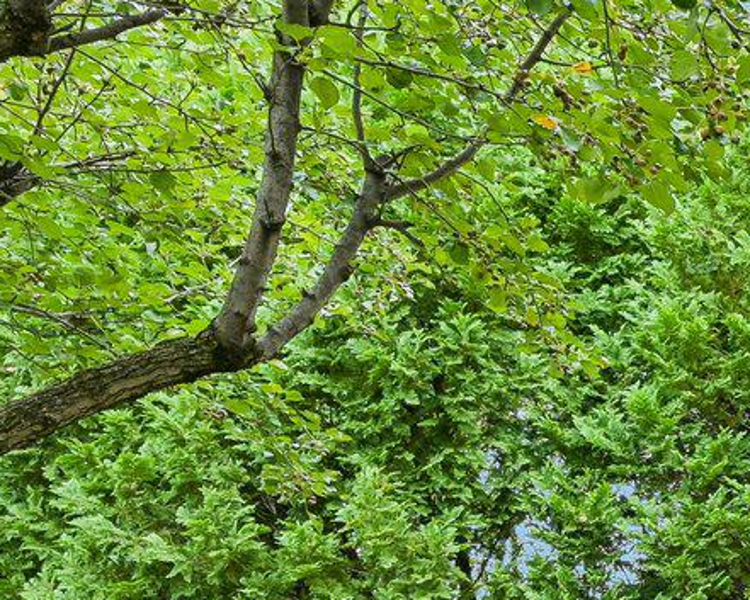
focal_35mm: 61
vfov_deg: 22.1
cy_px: 803
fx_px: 1354
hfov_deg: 20.3
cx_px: 1403
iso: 100
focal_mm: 14
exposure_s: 1/20
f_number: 8
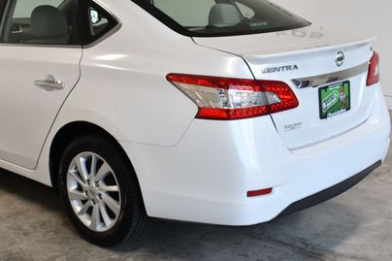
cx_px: 141
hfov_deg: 34.8
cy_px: 110
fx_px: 620
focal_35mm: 57
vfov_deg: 23.7
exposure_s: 1/160
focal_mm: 24
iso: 400
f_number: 7.1
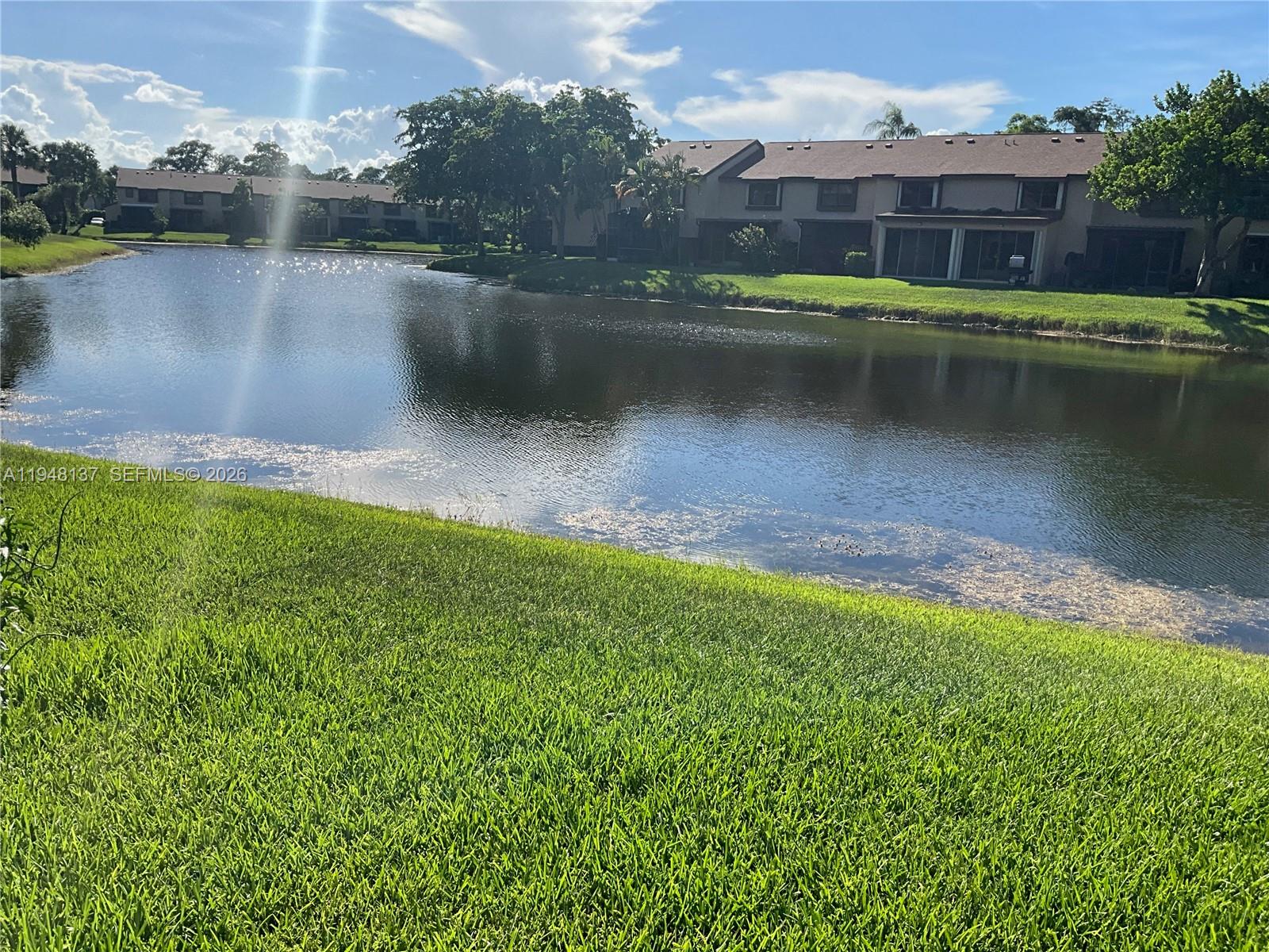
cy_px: 476
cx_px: 634
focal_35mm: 29
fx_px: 1063
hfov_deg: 61.7
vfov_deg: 48.2
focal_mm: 3
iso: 25
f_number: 1.8
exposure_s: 1/2320
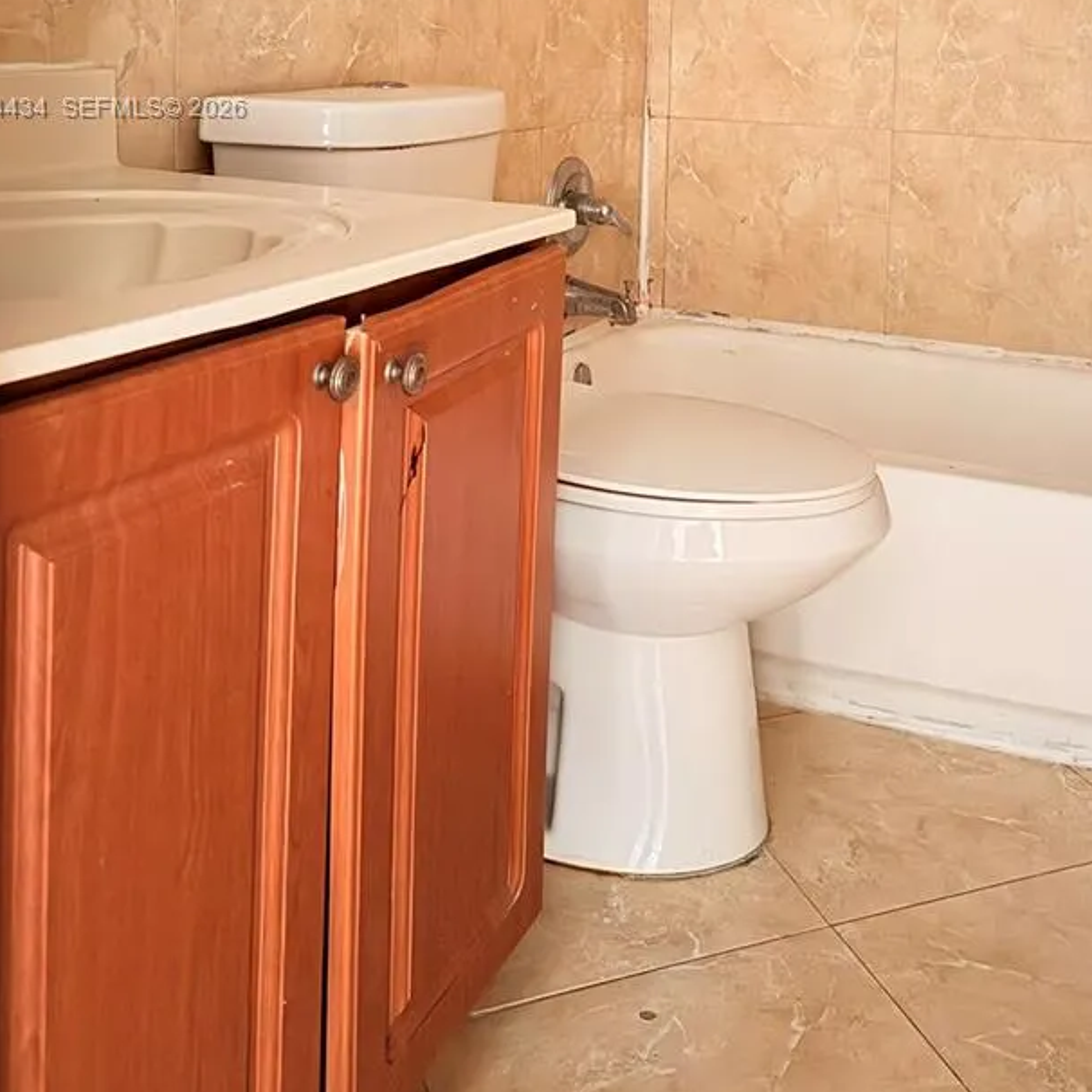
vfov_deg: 37.4
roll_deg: -1.1
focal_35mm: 42
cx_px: 723
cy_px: 110
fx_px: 1499
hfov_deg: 39.6
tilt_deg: -3.9
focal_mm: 6.76
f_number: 1.78
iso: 1250
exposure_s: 1/14
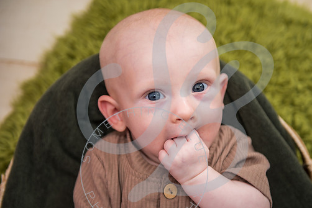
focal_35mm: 67
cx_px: 175
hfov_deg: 30.0
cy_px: 118
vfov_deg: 20.3
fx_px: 581
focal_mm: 58
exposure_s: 1/125
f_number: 2.8
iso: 100
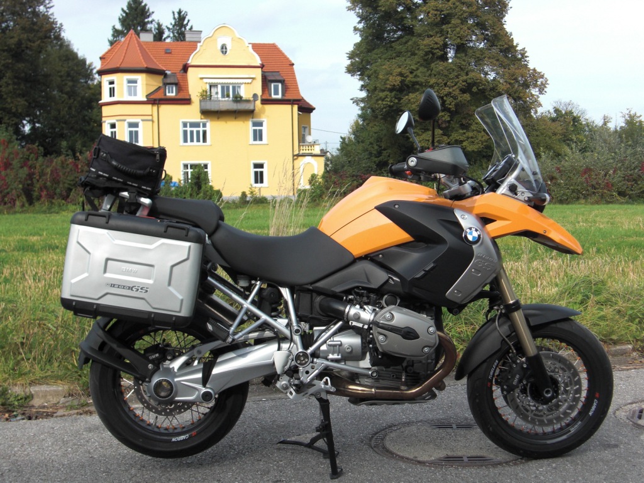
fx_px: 856
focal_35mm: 46
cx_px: 322
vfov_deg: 31.5
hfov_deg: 41.2
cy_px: 242
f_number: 3.3
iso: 100
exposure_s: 1/640
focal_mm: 8.2
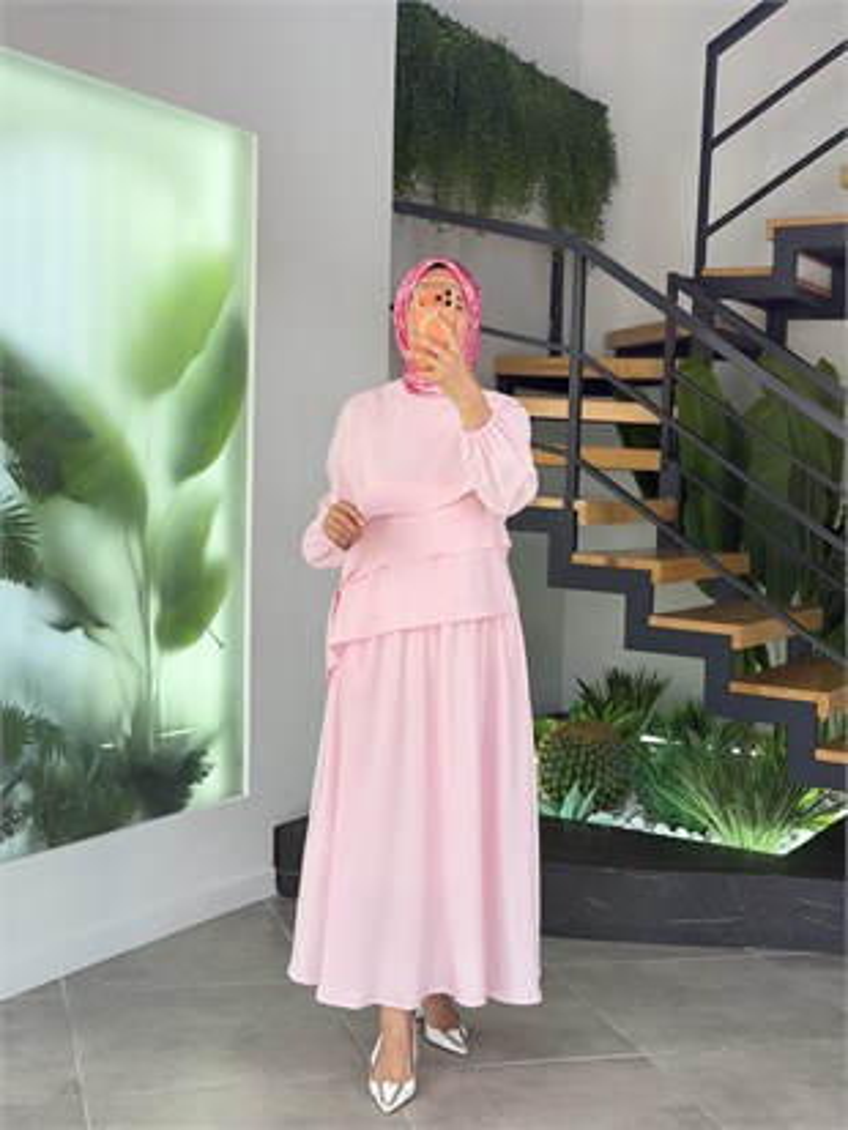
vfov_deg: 39.6
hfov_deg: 30.3
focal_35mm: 48
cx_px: 424
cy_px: 565
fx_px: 1567
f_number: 1.78
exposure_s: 1/210
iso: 64
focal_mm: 6.76
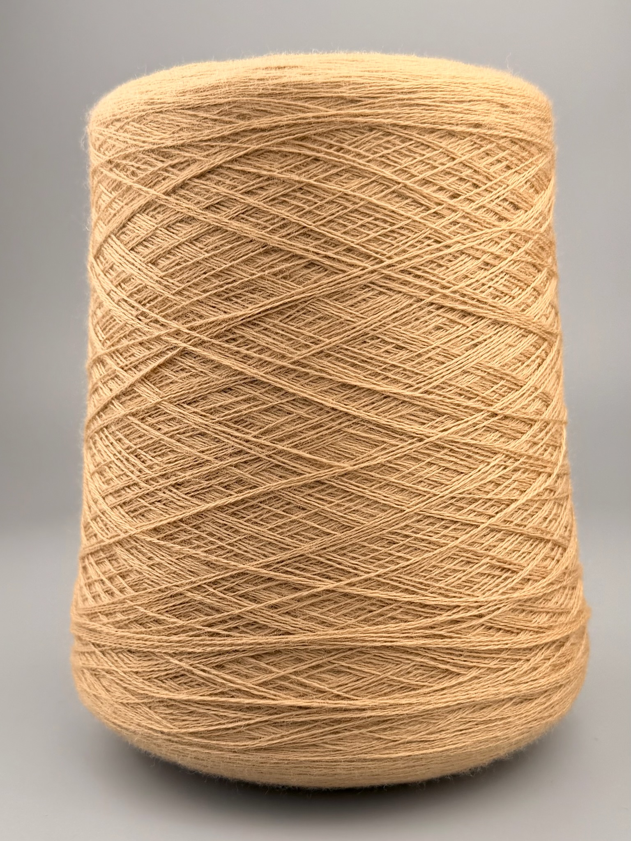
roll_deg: +0.2
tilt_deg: -12.3
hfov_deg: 56.8
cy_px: 420
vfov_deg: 71.6
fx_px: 583
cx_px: 316
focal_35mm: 24
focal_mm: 6.76
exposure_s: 1/898
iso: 80
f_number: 1.78
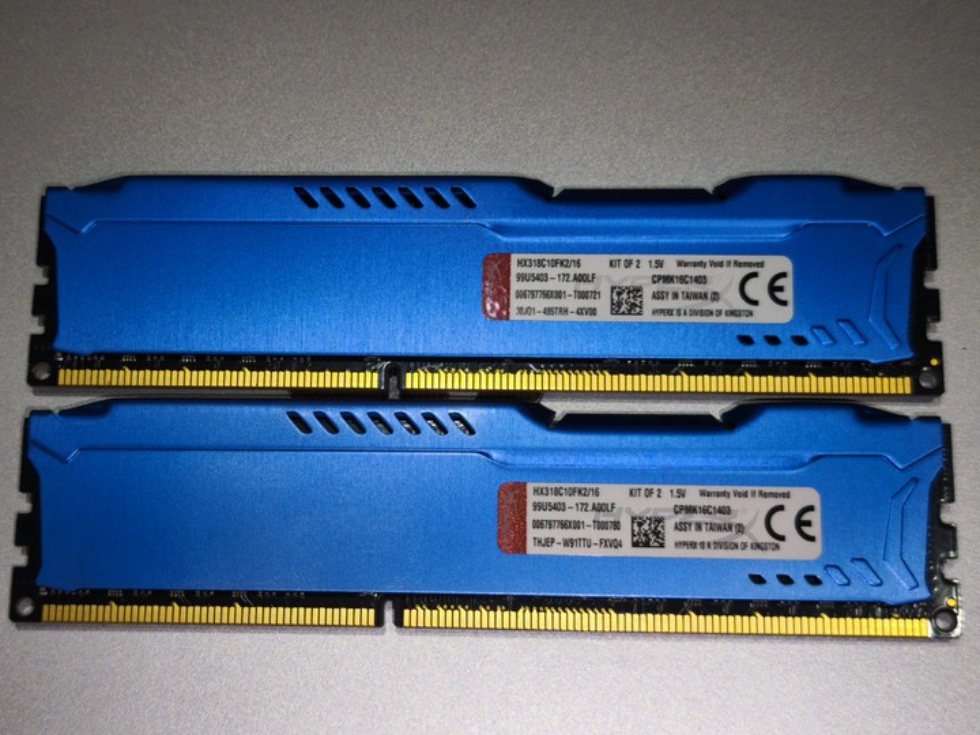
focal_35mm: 60
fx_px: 1699
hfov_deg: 32.2
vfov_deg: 24.4
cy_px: 368
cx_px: 490
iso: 160
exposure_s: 1/120
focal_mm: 6.57
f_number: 1.6
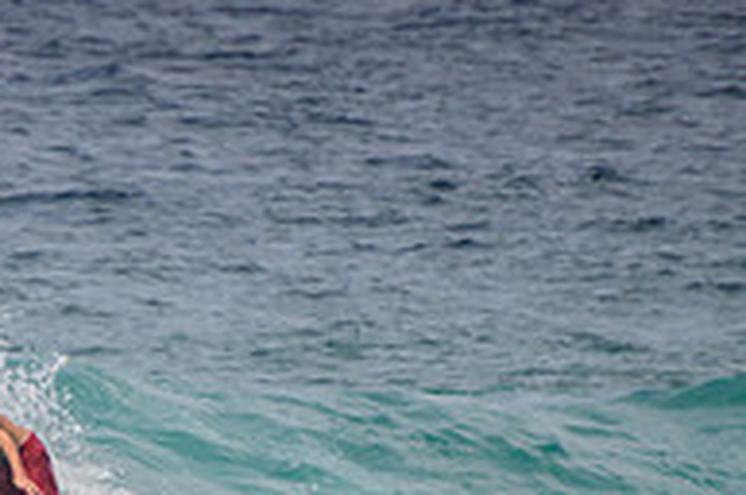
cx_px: 121
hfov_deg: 1.2
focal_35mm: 1655
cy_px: 516
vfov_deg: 0.8
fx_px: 34238
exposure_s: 1/2000
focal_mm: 400
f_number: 5.6
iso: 200
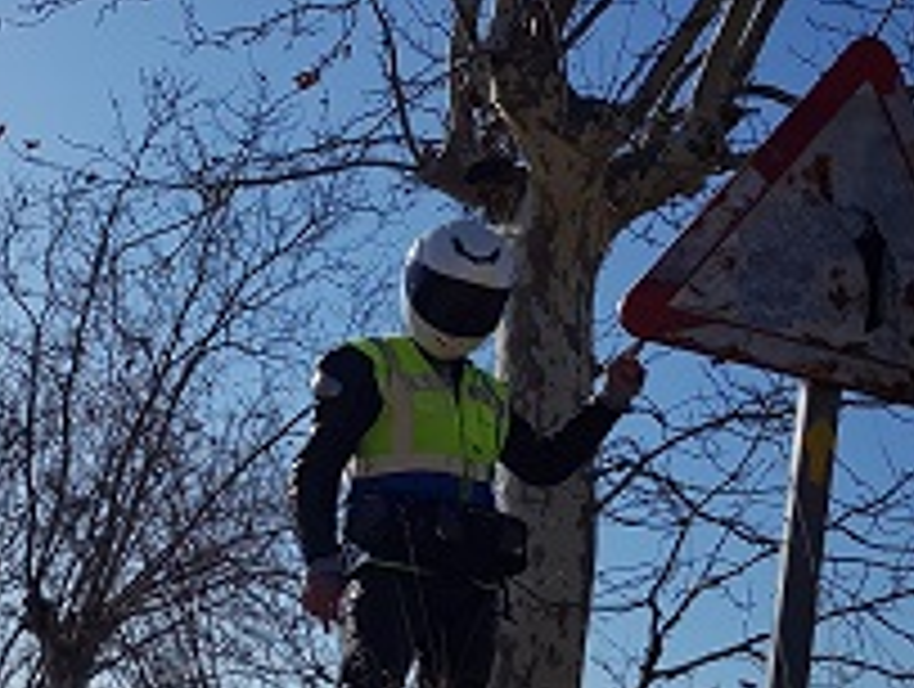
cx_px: 135
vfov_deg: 23.6
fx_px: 1640
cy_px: 481
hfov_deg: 30.1
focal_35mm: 62
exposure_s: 1/5360
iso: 40
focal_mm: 4.2
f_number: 1.7
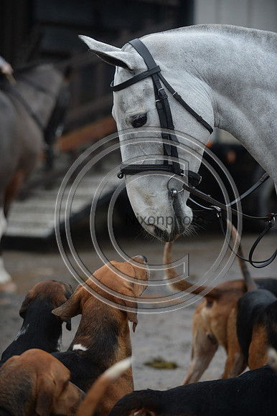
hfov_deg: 12.4
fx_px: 1271
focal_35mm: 110
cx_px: 138
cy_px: 208
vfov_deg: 18.6
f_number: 2.8
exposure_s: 1/800
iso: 1600
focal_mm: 110
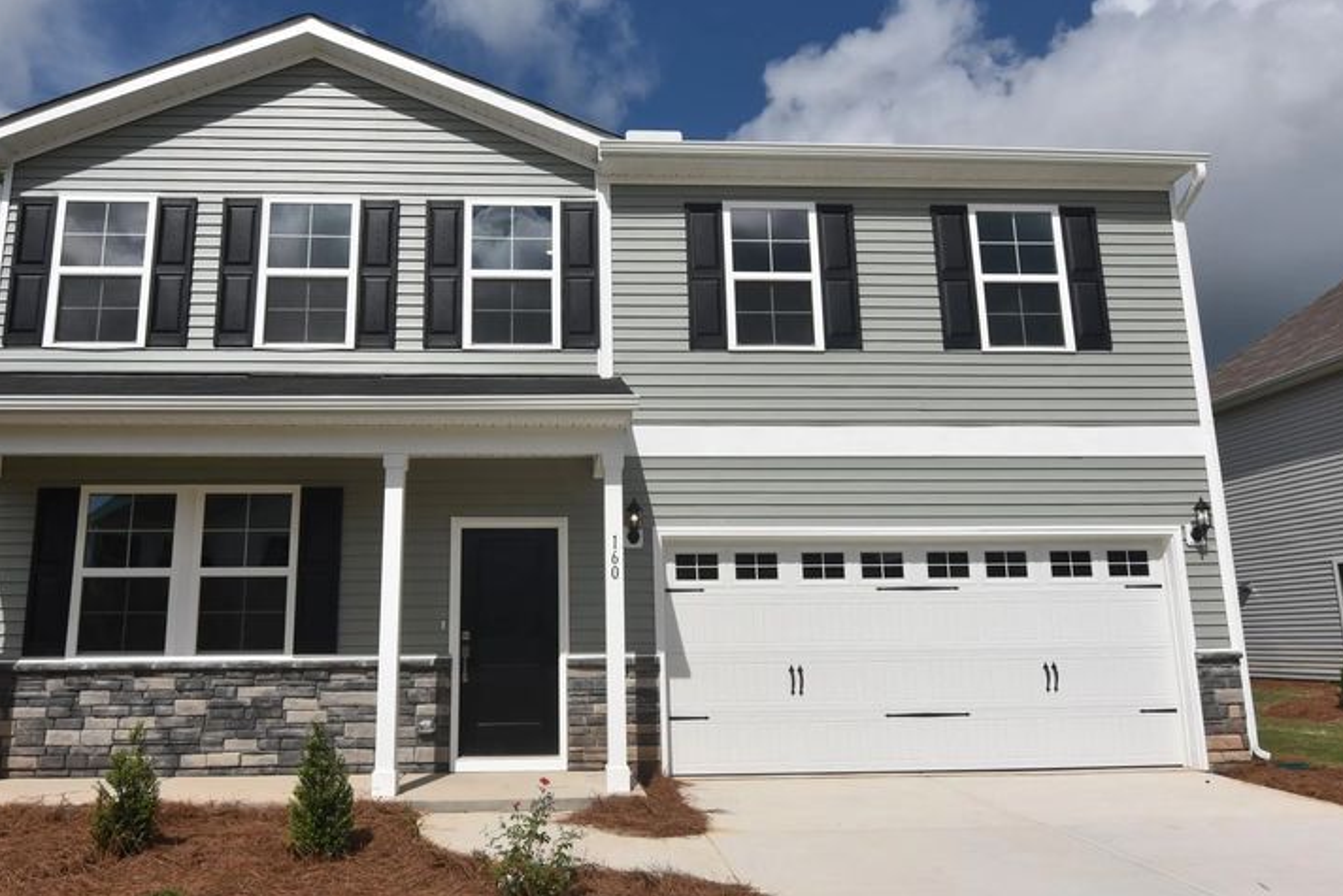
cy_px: 456
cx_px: 585
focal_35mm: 24
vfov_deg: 53.7
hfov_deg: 74.0
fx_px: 885
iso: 100
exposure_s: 1/500
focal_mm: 11
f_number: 11
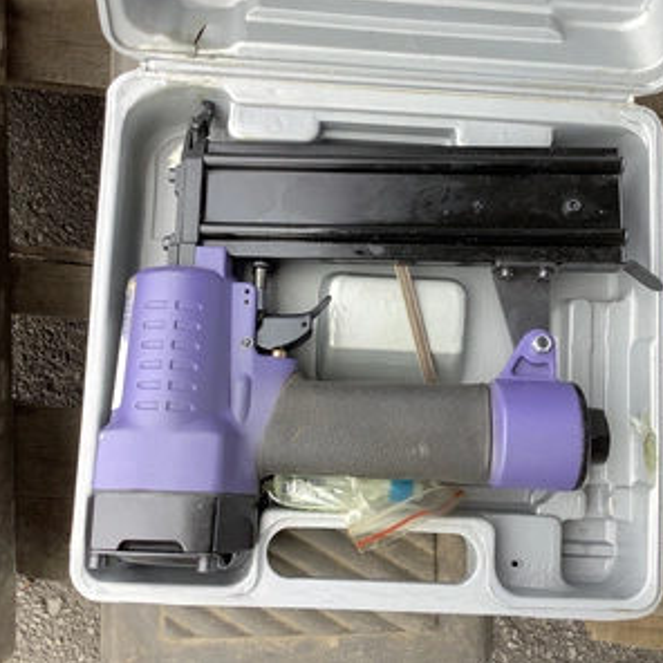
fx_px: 802
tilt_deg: -83.0
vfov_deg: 44.9
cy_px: 332
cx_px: 334
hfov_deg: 44.9
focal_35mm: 37
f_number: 2.4
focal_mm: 3.3
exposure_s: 1/121
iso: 25
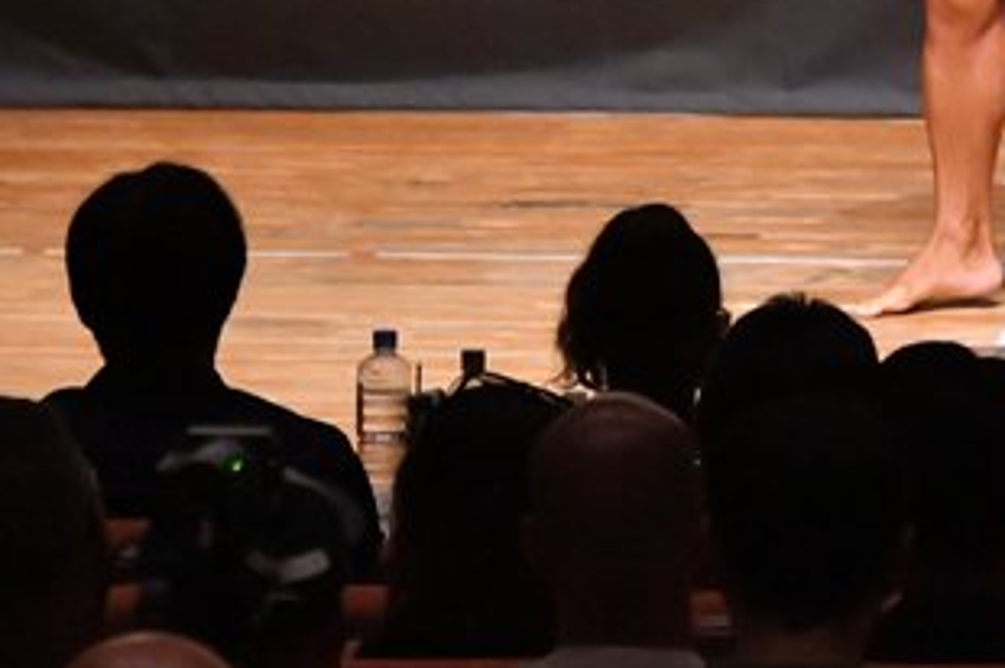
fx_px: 15143
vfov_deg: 2.5
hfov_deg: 3.8
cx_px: 997
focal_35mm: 543
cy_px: -94
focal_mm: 145
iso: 12800
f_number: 5.6
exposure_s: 1/400
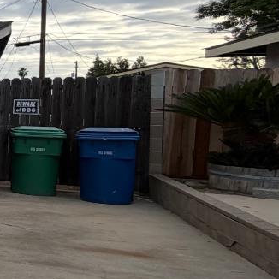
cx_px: -346
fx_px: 520
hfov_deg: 16.6
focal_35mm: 57
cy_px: 128
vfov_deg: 30.0
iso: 64
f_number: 2.2
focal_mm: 2.22
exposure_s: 1/502
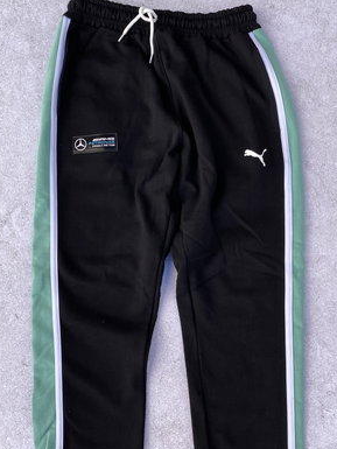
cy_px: 289
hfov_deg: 39.7
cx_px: 181
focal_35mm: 36
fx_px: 467
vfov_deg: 50.7
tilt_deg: -85.0
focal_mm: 4.25
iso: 32
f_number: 1.8
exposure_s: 1/973
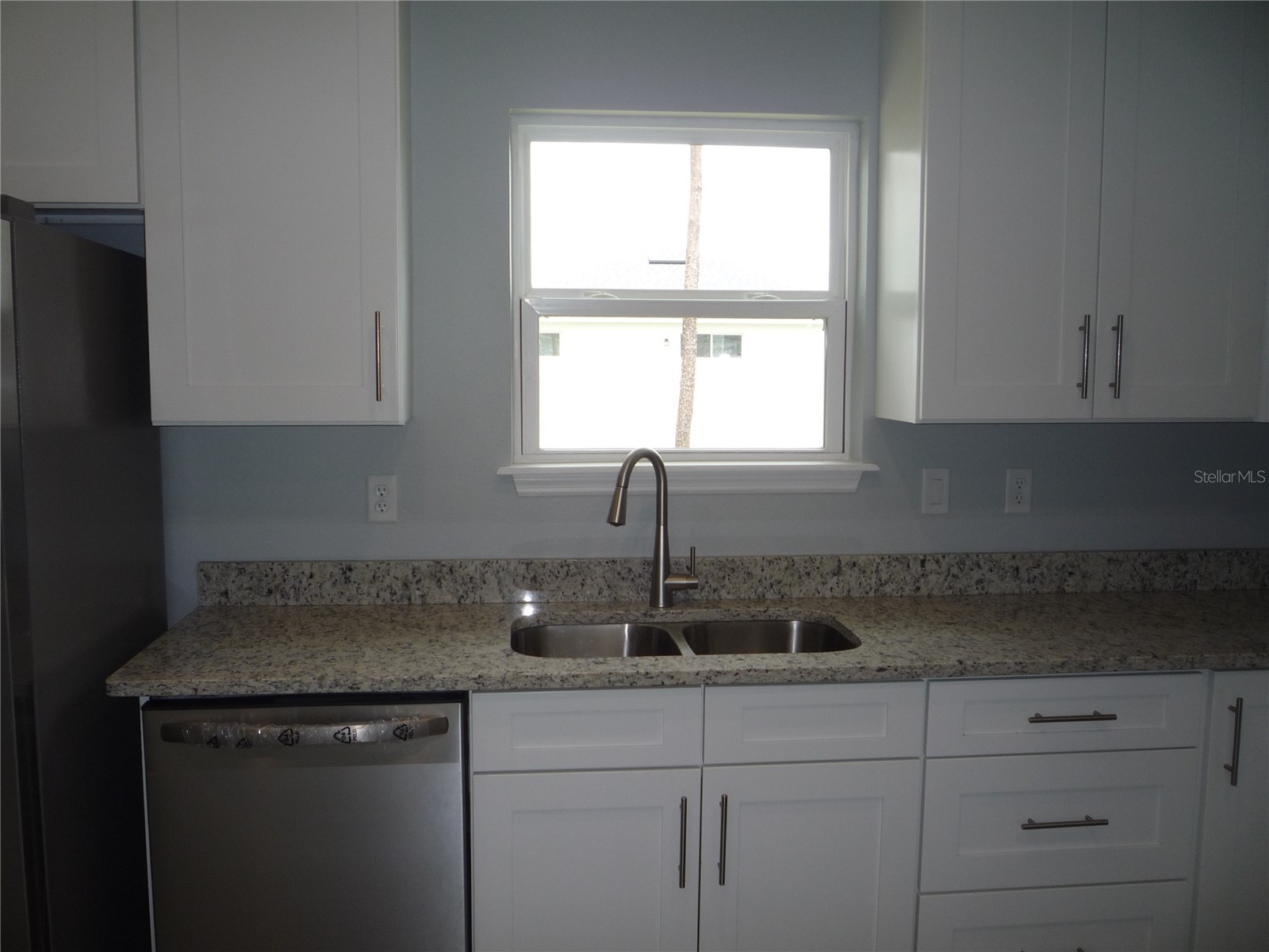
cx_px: 634
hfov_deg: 60.0
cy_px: 476
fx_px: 1100
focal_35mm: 30
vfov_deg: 46.8
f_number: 3.3
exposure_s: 1/100
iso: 100
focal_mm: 5.2
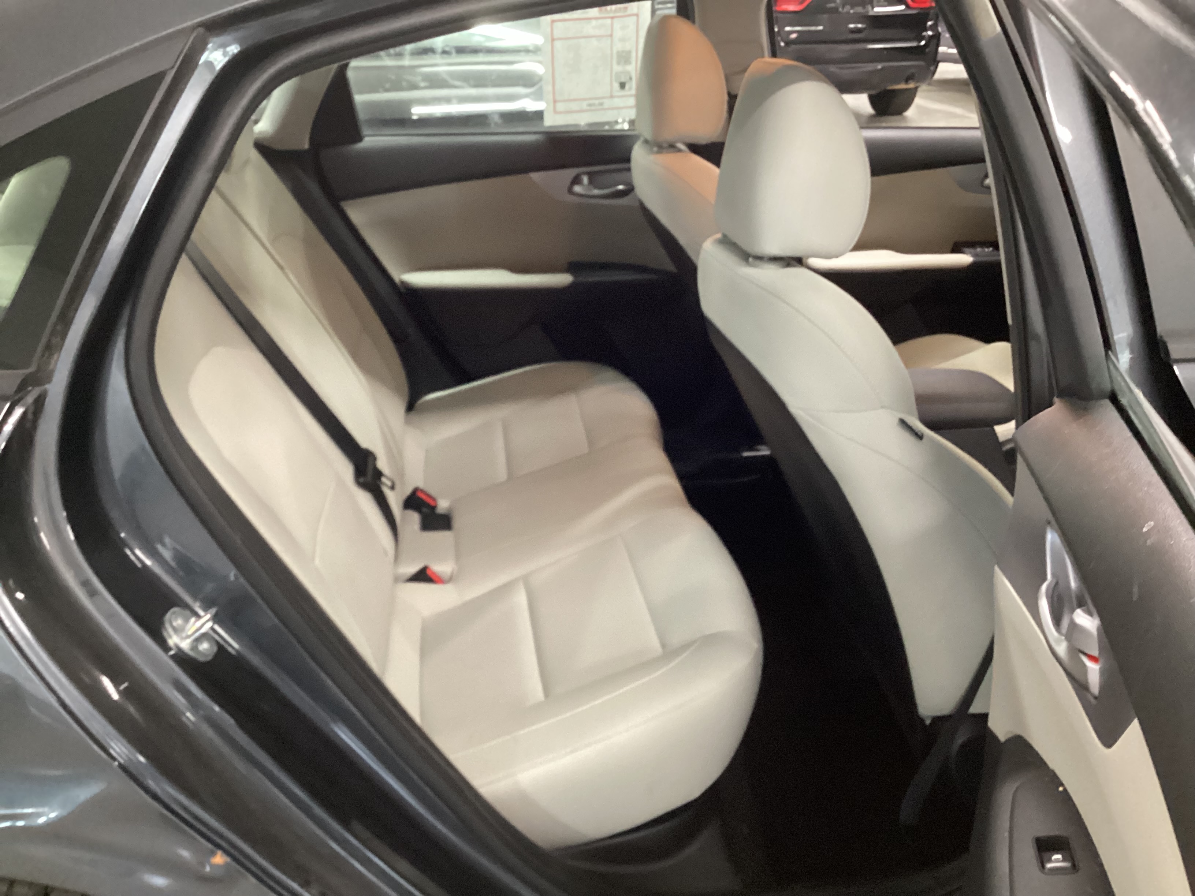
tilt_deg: -25.3
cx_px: 598
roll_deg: +1.9
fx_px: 1070
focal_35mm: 31
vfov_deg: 45.4
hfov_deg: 58.4
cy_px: 448
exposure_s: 1/25
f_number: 2.4
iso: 400
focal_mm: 3.3
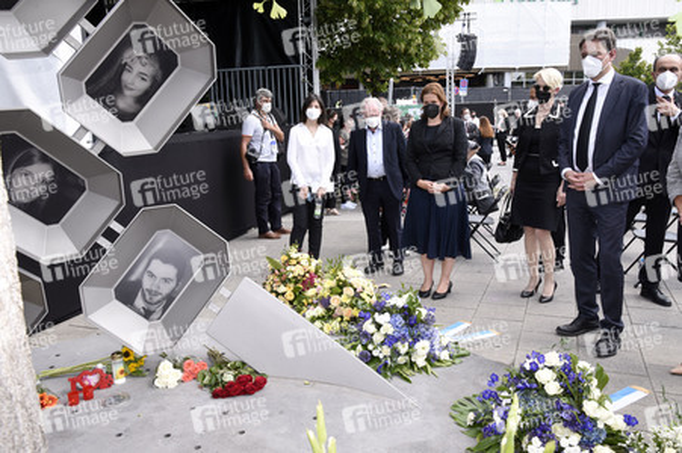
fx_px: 568
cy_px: 226
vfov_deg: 43.5
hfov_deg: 62.0
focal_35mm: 30
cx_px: 341
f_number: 11
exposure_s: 1/160
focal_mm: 30
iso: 640
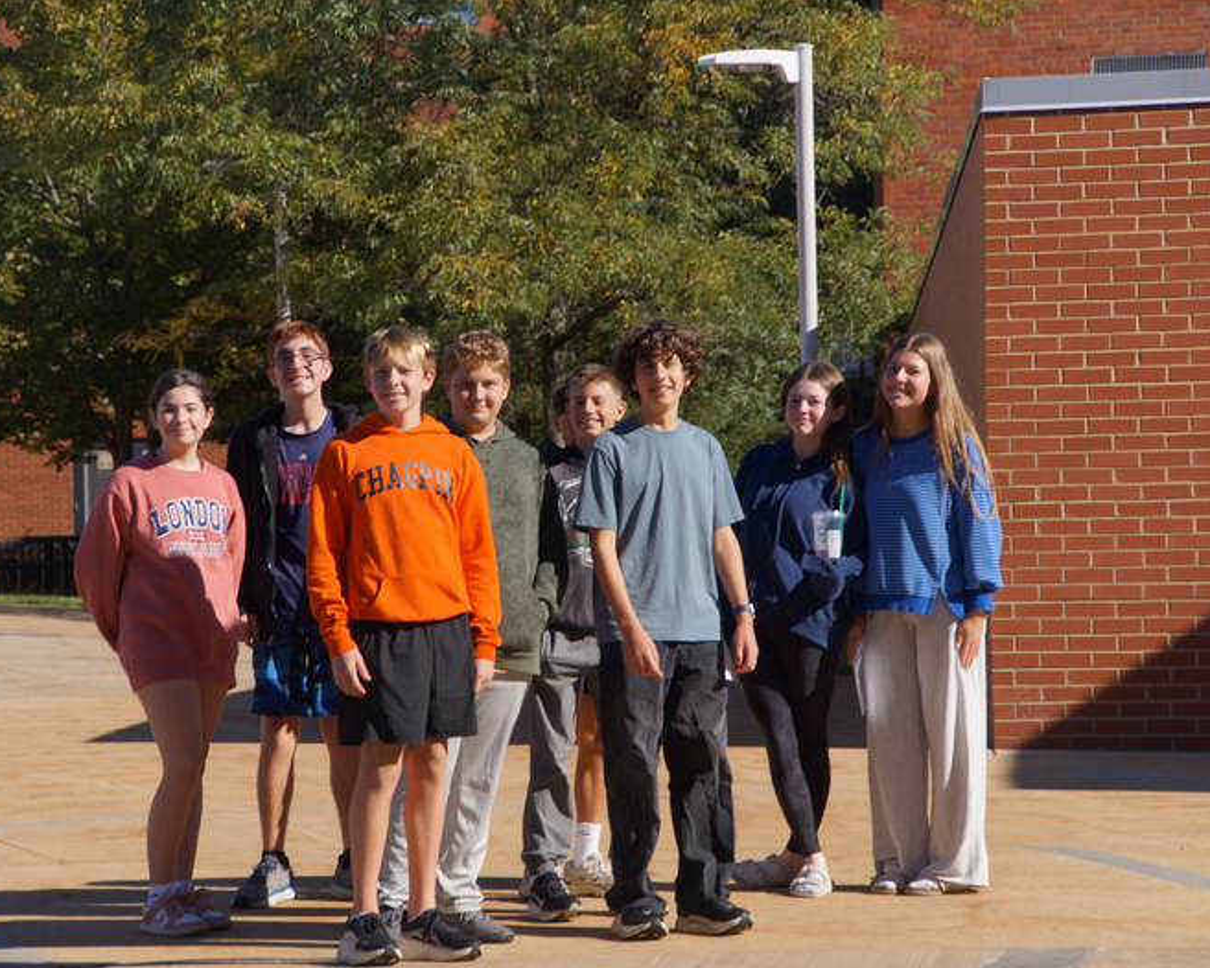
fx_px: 5517
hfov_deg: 12.5
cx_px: 567
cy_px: 485
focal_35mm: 154
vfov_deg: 10.0
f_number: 5.6
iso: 100
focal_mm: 90
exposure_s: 1/200
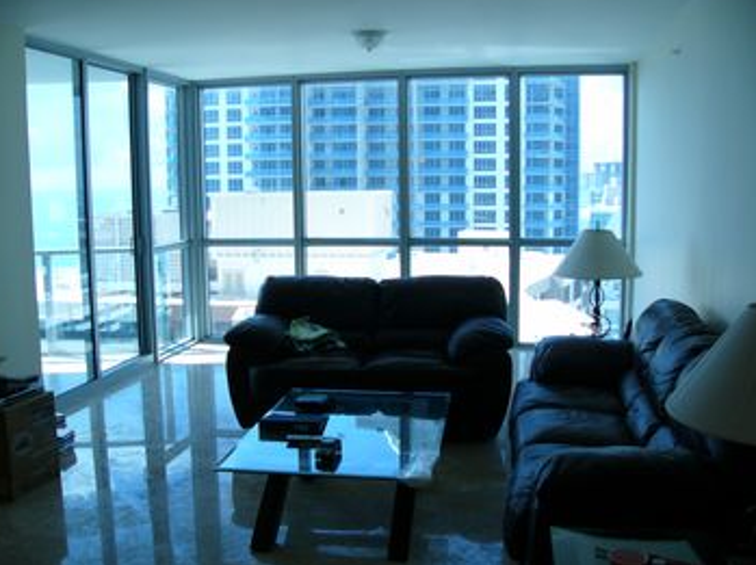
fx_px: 829
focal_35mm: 38
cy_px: 288
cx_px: 379
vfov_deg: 37.7
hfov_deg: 49.0
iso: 50
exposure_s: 1/100
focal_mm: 6
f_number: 2.8
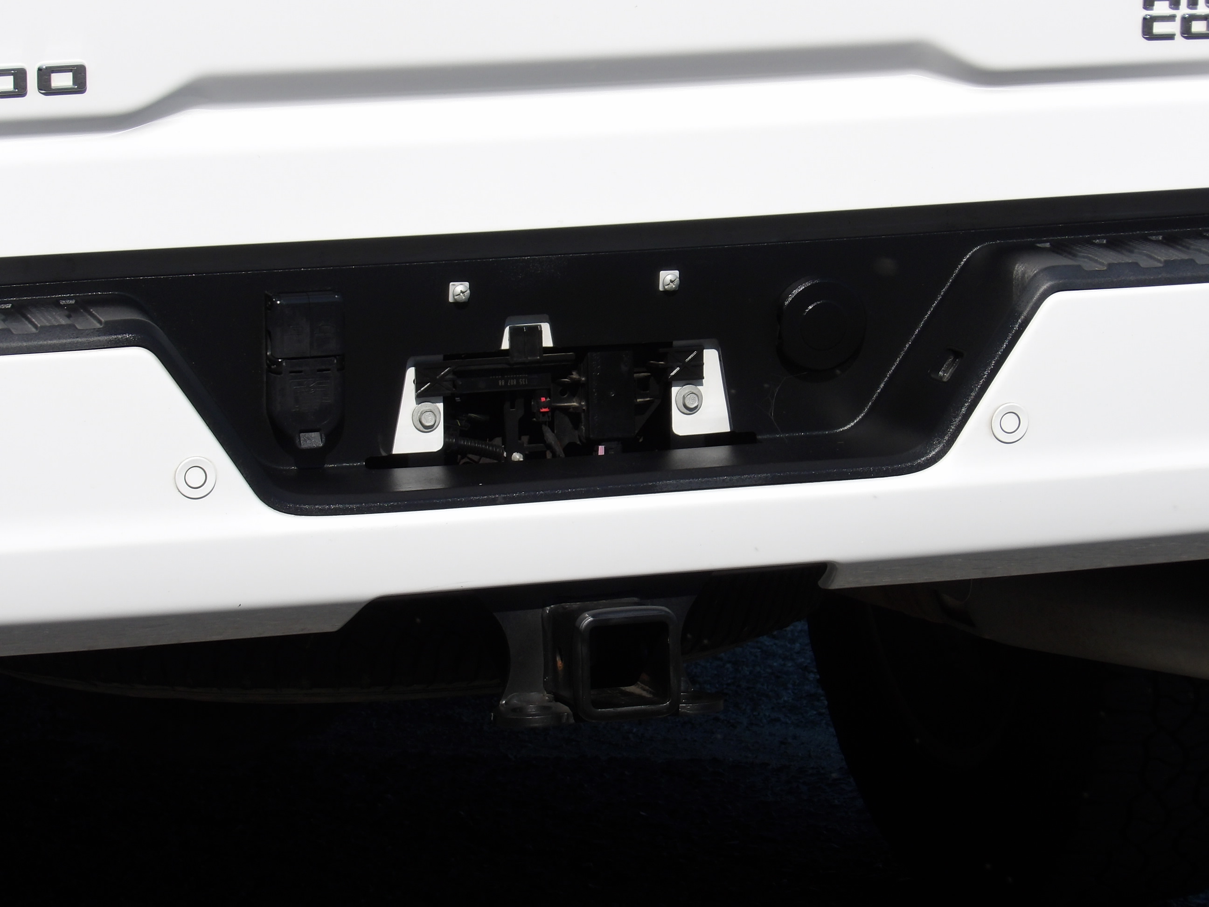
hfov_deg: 11.7
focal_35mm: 169
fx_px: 5903
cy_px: 454
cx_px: 604
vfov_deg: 8.8
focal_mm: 30.2
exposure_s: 1/983
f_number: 4.4
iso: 100
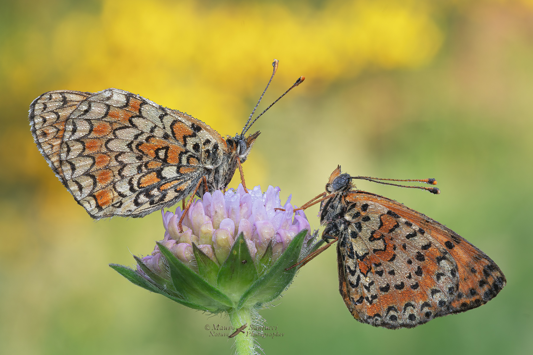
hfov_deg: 15.2
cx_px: 266
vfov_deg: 10.2
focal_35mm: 135
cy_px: 178
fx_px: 1999
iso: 100
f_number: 14
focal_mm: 90
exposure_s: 1/6
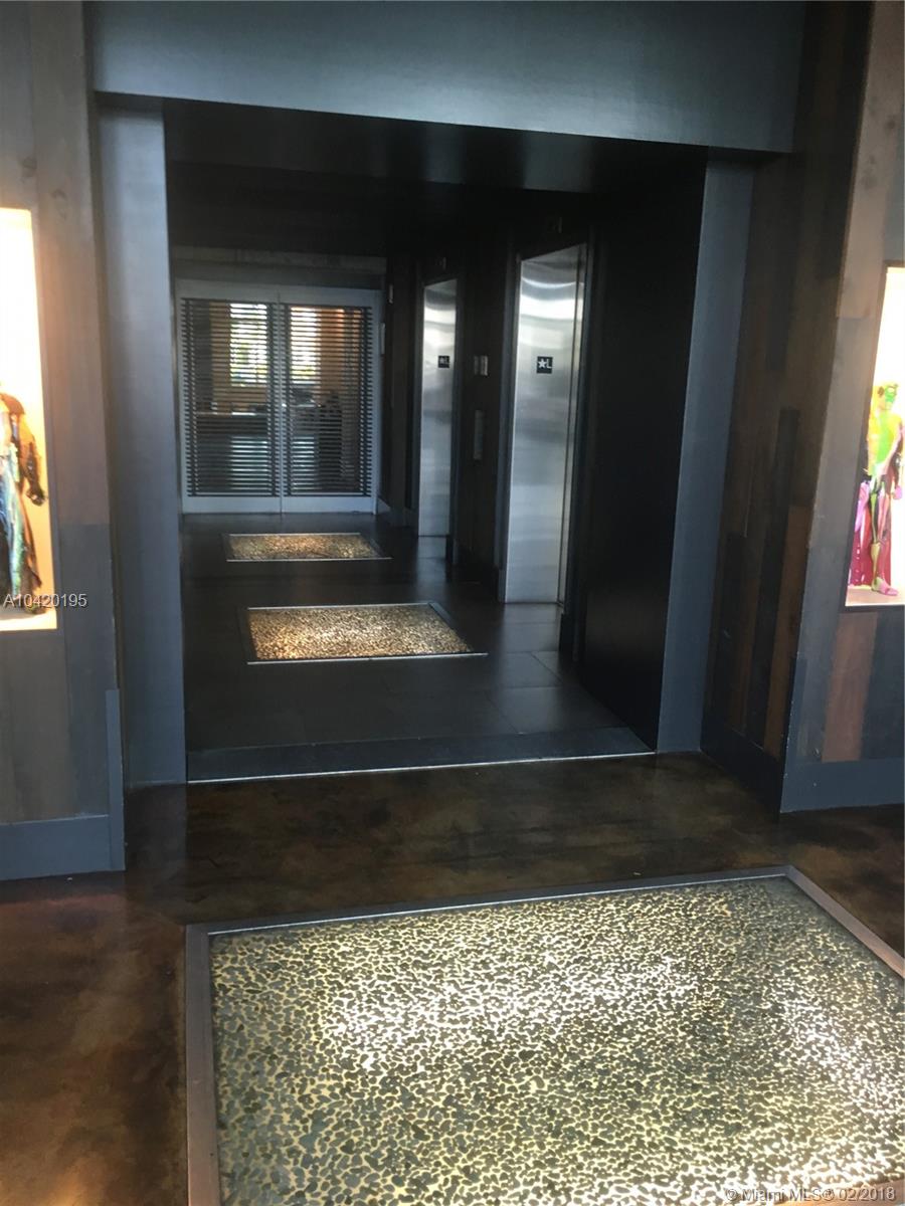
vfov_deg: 61.7
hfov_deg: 48.2
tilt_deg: -15.9
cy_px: 603
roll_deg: -1.5
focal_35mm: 29
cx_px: 452
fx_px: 1011
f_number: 2.2
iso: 100
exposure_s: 1/30
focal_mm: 4.15
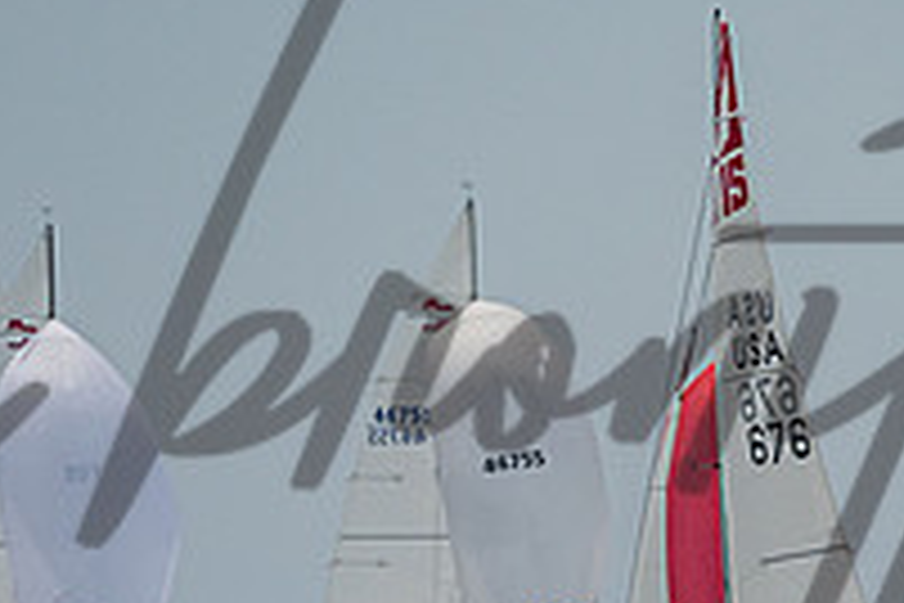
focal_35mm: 1562
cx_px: 886
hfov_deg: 1.3
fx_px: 39220
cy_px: 569
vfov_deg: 0.9
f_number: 8
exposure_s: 1/4000
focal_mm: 400
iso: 500
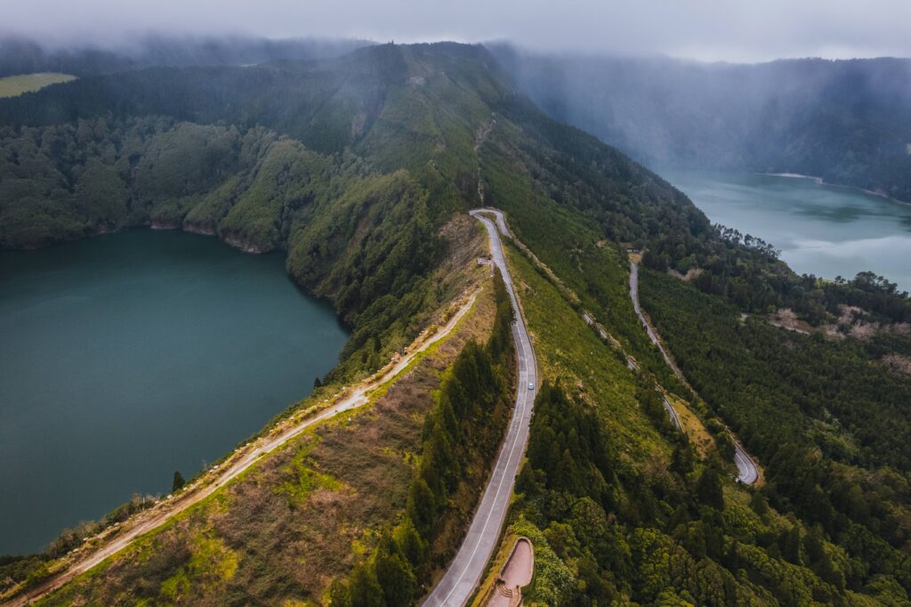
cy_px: 304
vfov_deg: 57.2
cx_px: 456
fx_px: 557
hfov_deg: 78.6
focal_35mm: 22
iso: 100
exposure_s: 1/320
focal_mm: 8.38
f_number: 2.8
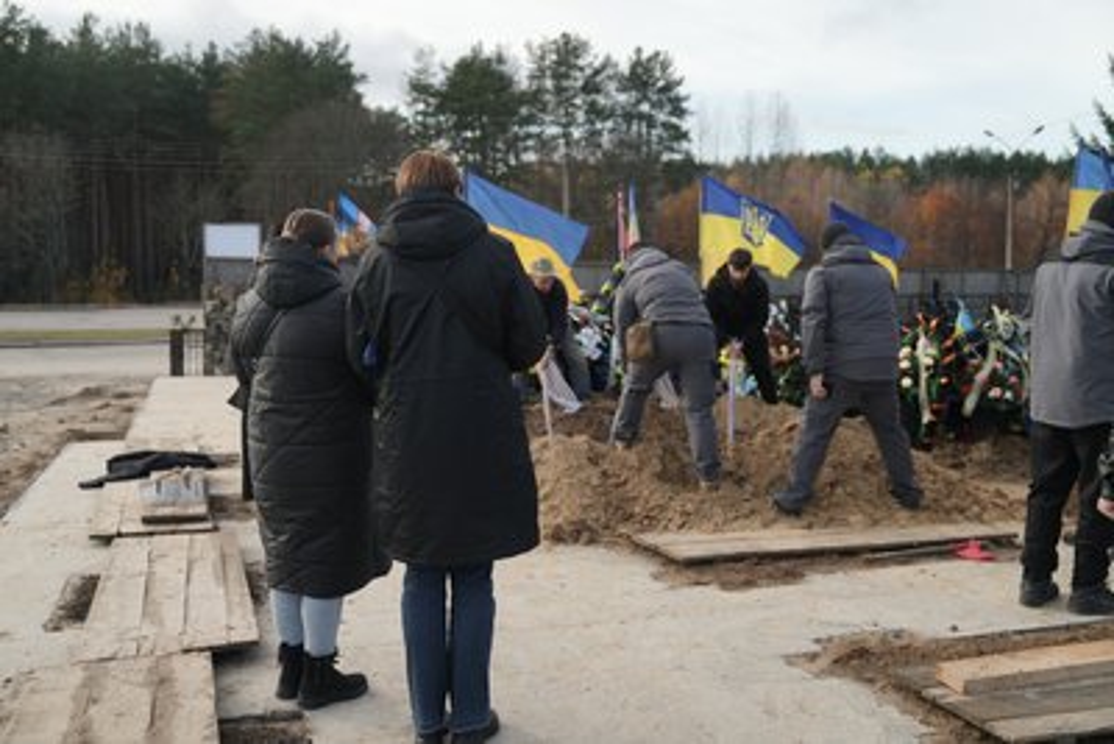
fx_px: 1052
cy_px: 372
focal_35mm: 34
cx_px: 557
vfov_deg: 38.9
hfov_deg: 55.8
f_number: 2.8
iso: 200
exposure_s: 1/160
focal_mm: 34
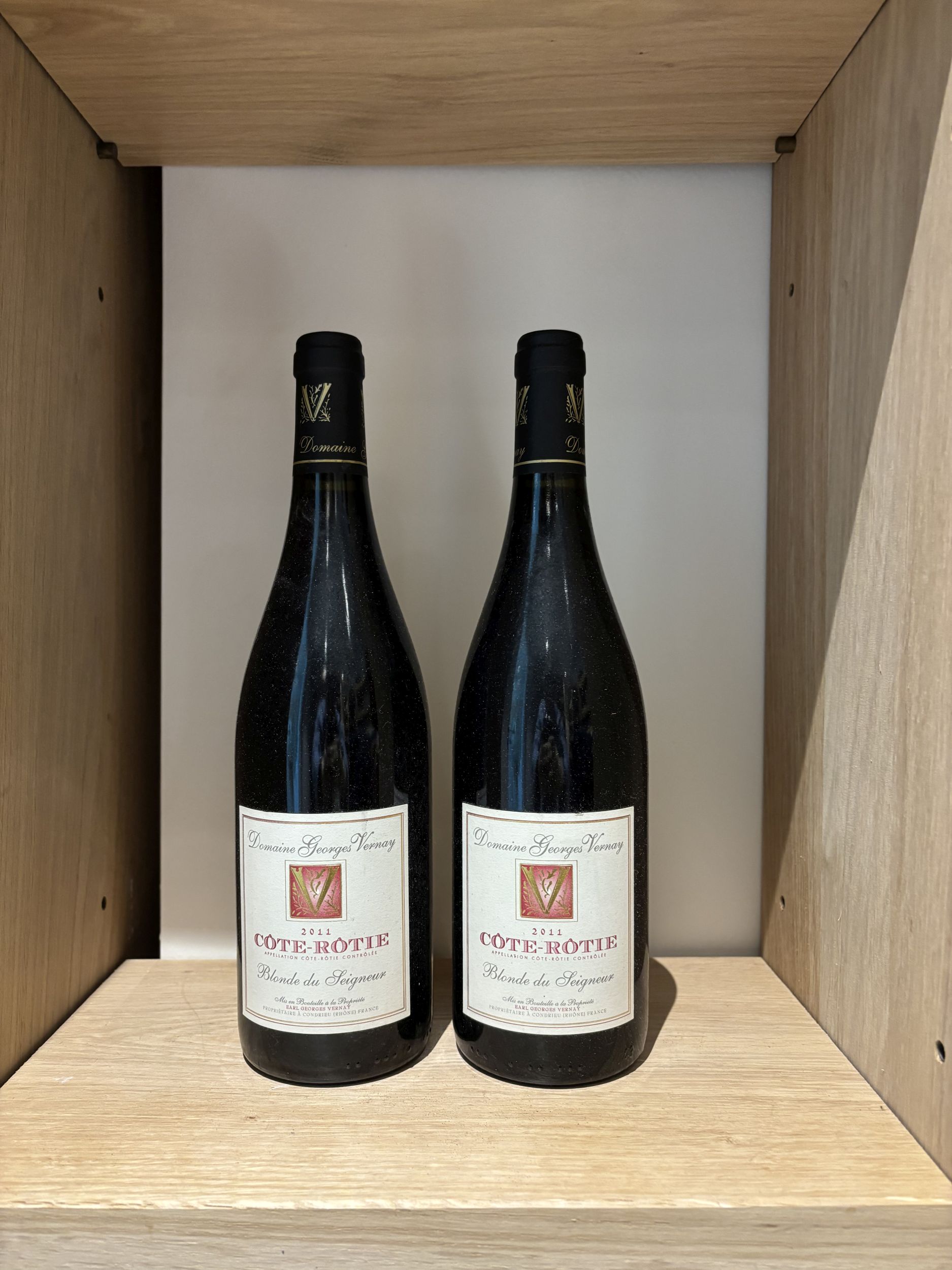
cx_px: 476
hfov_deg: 53.1
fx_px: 953
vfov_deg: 67.3
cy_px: 635
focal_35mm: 26
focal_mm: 5.96
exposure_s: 1/60
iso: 250
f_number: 1.6
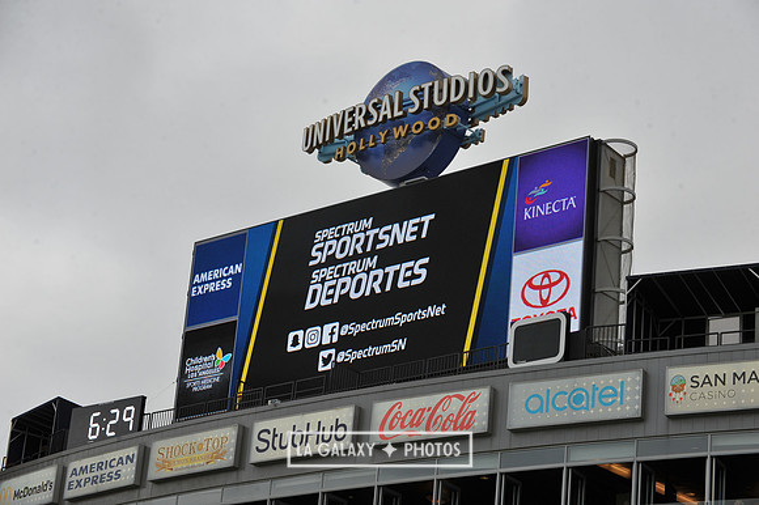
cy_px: 252
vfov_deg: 14.4
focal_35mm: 95
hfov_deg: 21.5
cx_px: 380
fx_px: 2002
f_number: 9
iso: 400
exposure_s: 1/200
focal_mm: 95
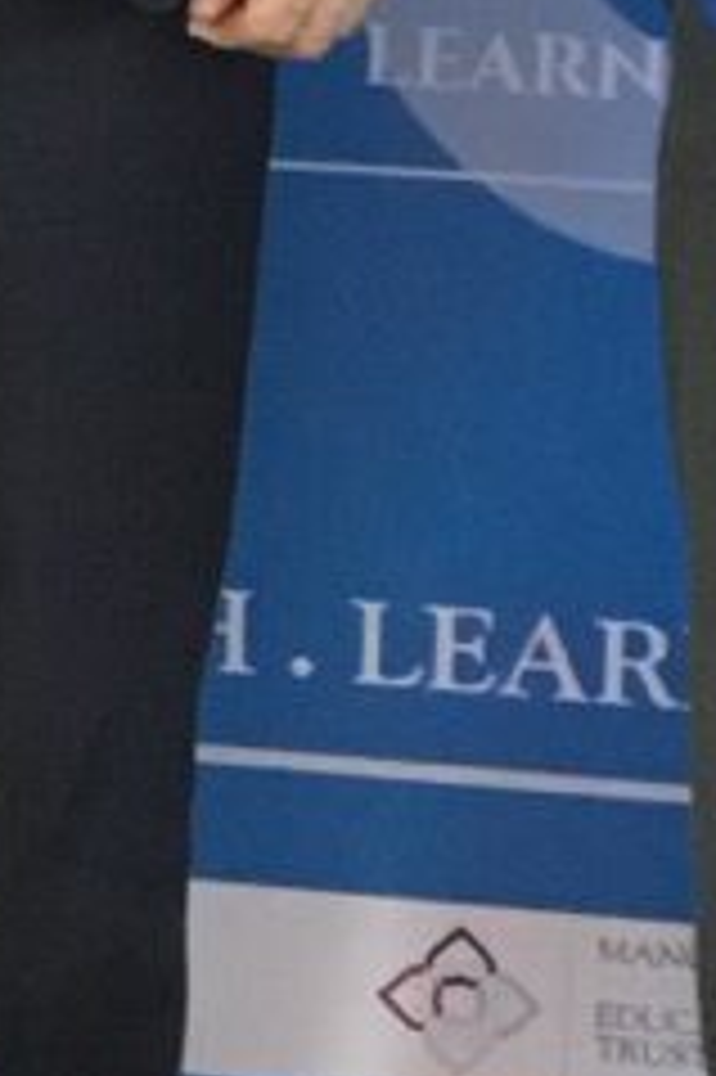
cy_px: -495
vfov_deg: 10.5
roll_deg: -0.8
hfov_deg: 7.1
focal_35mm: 189
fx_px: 5646
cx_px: -369
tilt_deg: -10.3
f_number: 2.4
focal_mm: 3.3
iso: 200
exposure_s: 1/33
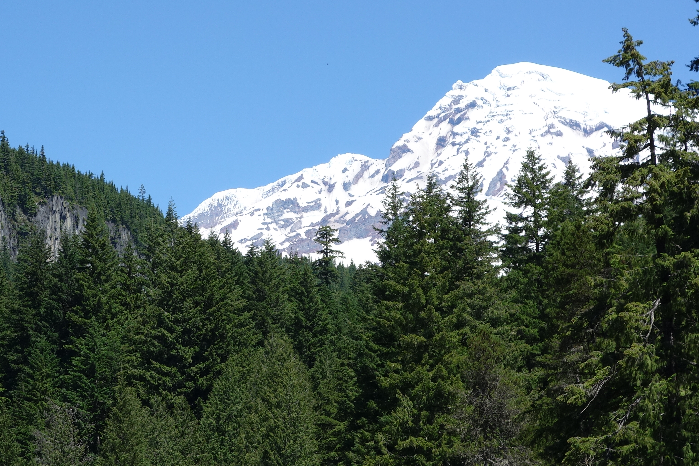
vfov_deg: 12.8
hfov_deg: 19.0
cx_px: 172
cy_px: 195
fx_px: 2078
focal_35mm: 107
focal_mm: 22.25
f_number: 5.6
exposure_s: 1/500
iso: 125
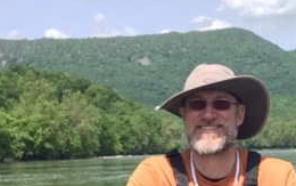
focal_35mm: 101
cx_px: 262
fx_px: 815
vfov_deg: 12.9
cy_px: 148
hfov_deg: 20.2
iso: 50
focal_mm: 2.15
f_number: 2.4
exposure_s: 1/1001
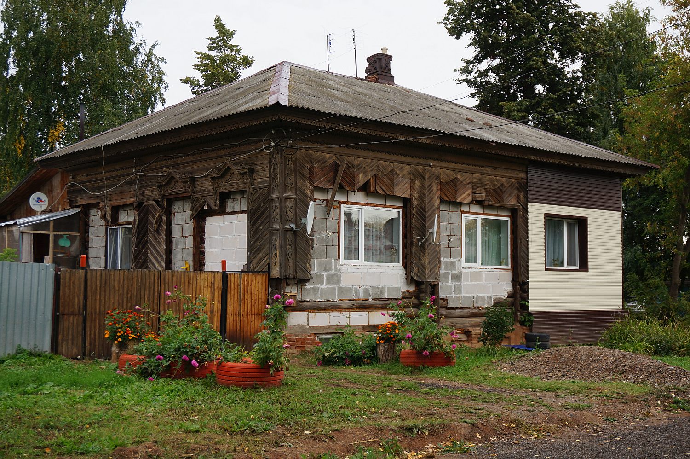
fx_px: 919
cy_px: 230
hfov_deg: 41.1
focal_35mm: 48
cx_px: 345
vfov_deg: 28.0
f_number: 5.6
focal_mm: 32
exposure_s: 1/60
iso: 100
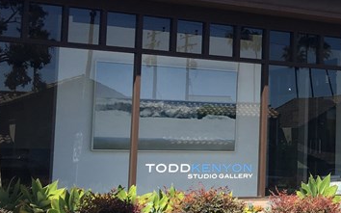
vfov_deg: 14.7
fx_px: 827
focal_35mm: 89
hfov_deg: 21.1
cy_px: 92
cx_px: 448
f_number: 2.2
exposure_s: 1/916
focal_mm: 4.15
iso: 25
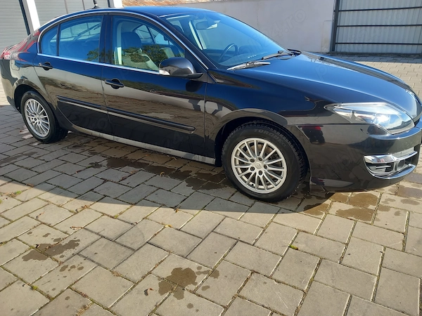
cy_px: 158
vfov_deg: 51.4
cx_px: 211
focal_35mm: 27
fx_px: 329
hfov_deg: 65.3
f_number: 1.8
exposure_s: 1/129
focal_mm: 4
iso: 20
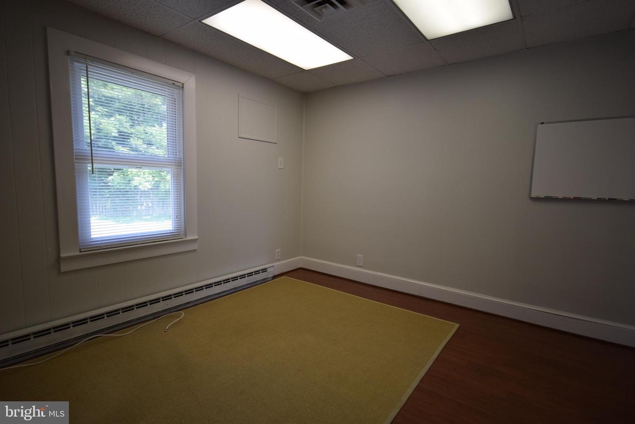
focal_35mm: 18
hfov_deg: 90.0
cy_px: 212
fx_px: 318
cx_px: 318
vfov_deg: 67.5
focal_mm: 12
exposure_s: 1/100
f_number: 5
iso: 400
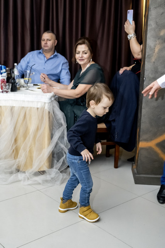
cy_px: 124
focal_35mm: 42
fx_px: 289
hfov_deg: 31.9
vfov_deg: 46.4
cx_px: 82
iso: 2000
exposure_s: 1/125
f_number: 2.8
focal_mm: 28.3
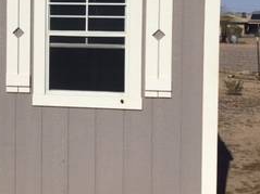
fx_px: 623
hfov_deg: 22.3
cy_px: 38
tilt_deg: -3.1
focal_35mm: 83
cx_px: -26
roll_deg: -0.2
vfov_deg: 17.6
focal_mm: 3.3
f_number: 2.4
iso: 25
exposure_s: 1/4525
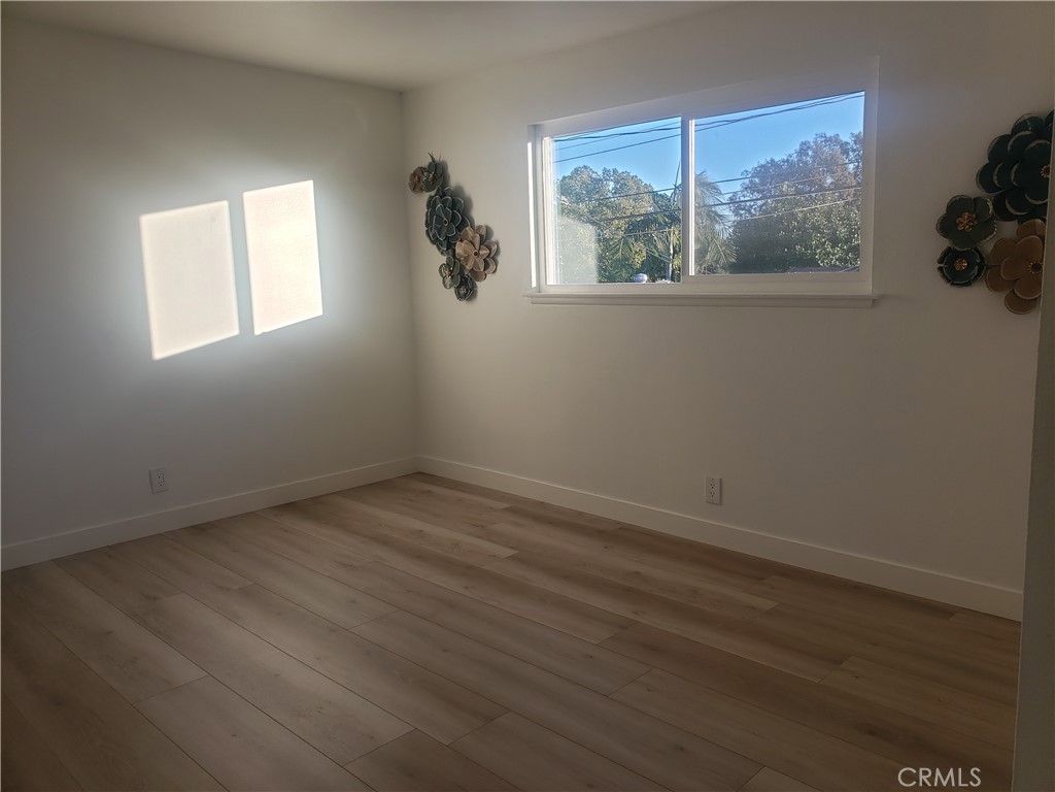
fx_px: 792
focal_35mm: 26
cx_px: 528
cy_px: 396
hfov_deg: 67.3
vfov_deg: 53.1
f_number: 2.4
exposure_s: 1/139
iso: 50
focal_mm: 4.3
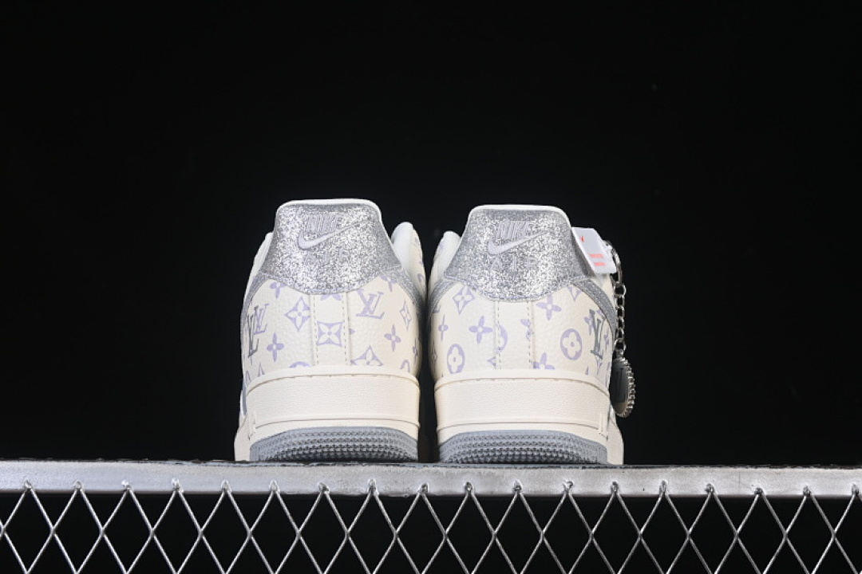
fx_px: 1796
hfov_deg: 27.0
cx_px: 431
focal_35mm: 75
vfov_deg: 18.2
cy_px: 287
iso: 160
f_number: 8
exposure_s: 1/80
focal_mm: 50
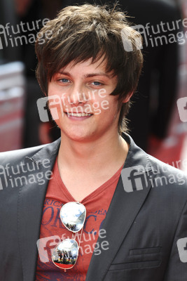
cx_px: 94
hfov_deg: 5.9
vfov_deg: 8.9
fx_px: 1810
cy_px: 140
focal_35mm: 232
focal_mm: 155
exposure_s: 1/160
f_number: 5.6
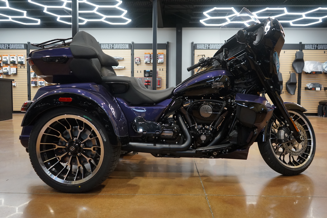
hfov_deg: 65.5
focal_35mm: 28
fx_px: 254
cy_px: 109
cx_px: 164
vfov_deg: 46.4
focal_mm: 28
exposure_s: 1/160
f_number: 3.5
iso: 1600
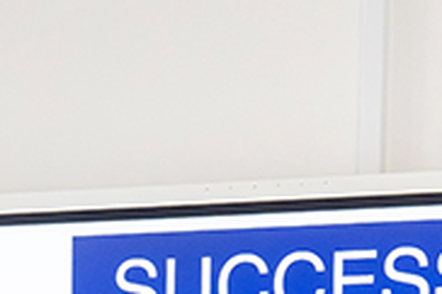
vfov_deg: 4.8
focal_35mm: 273
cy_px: 858
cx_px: -236
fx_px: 3349
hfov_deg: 7.4
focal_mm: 46
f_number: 5
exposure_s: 1/160
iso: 4000
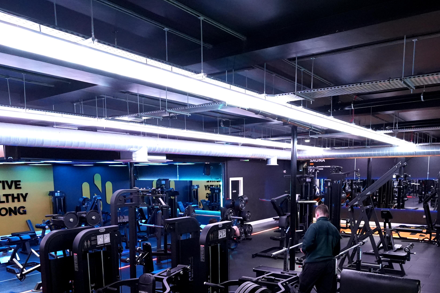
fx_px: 382
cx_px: 245
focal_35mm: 31
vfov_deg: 40.7
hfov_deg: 59.7
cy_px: 223
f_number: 2.8
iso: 6400
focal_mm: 14.6
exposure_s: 1/160
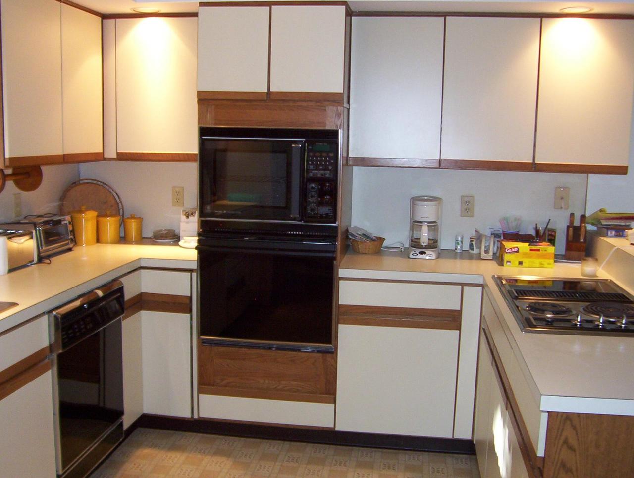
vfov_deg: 39.8
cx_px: 317
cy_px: 239
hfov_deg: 51.3
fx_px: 661
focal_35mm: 36
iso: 140
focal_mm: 5.54
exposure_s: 1/30
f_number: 2.76
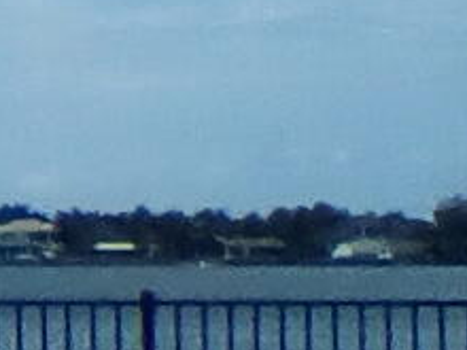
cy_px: 227
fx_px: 3035
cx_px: -959
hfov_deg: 7.6
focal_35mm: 225
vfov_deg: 6.6
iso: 111
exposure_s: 1/3401
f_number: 2.4
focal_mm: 2.38
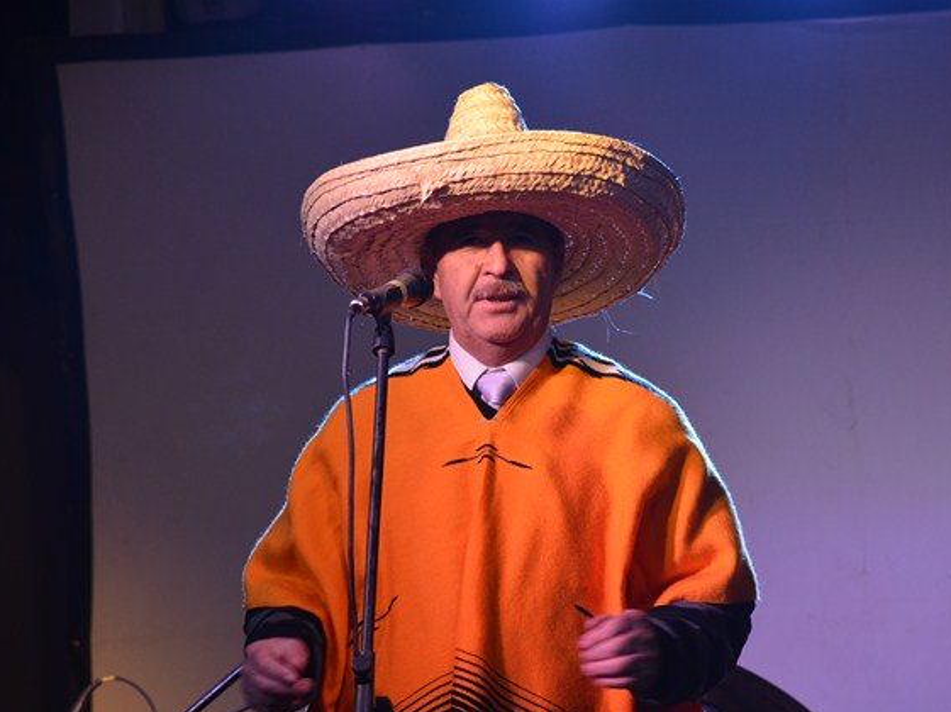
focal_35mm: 173
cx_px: 526
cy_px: 358
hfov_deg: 11.5
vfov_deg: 8.6
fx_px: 4737
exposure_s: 1/60
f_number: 4.8
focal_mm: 105
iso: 800
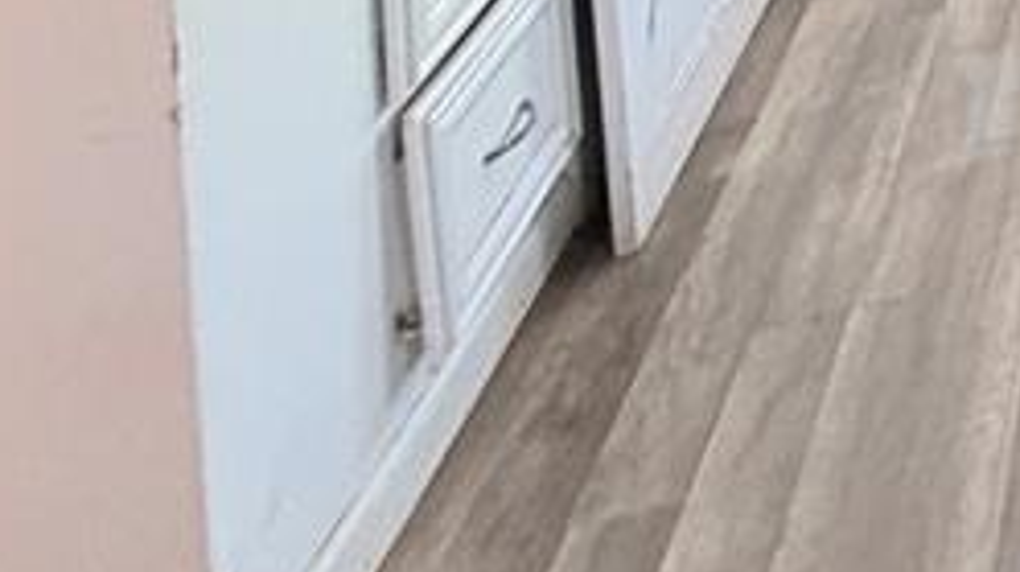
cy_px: -765
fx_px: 1702
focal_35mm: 63
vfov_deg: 13.9
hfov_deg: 20.9
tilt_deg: -5.6
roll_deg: -0.4
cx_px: 1888
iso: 200
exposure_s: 1/60
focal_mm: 2.22
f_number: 2.2
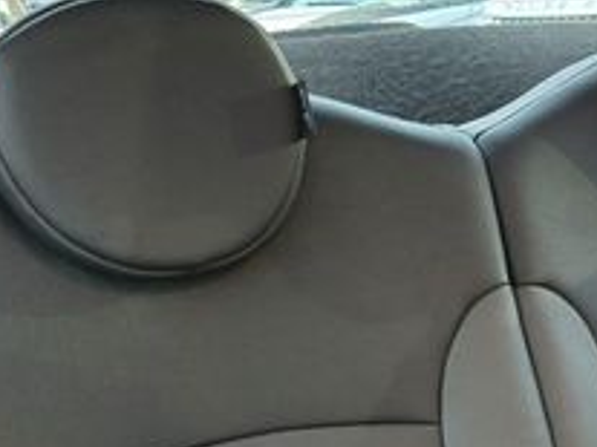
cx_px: 519
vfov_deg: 18.2
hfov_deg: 26.6
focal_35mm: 71
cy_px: 689
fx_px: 1224
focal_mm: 6.3
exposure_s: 1/30
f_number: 1.7
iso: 1600
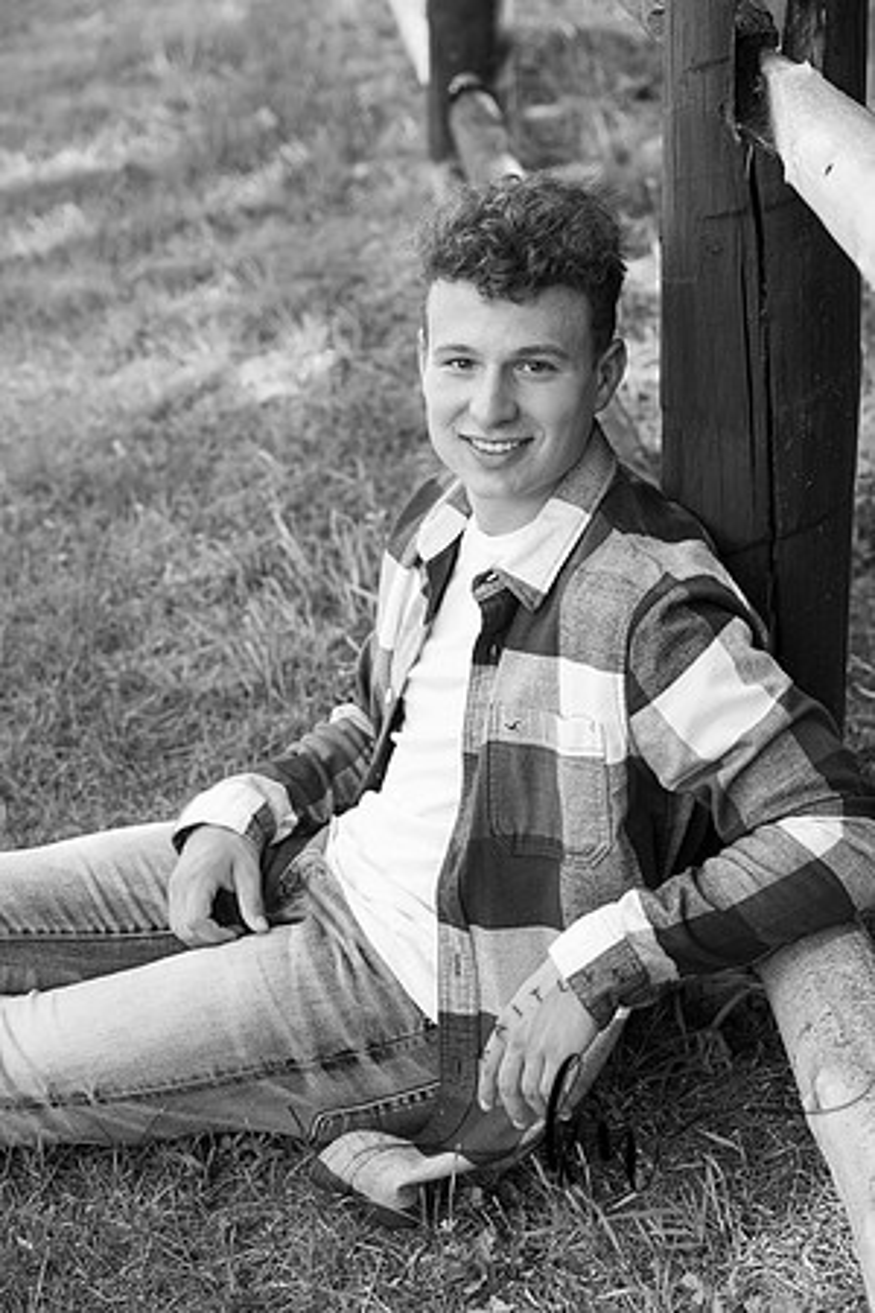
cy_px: 656
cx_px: 438
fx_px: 2734
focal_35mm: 75
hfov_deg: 18.2
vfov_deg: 27.0
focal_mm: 75
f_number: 5
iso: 400
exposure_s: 1/200
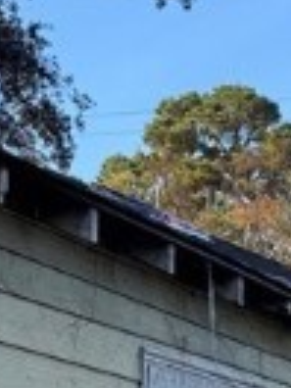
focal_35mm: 140
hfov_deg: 10.0
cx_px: 520
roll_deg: -0.9
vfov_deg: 13.3
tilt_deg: +1.7
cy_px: 579
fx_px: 1569
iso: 80
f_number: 1.78
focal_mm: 6.76
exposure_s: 1/868
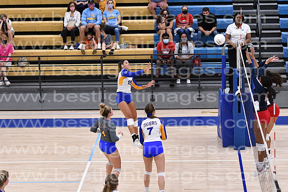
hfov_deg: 16.1
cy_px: 111
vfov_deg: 10.8
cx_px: 133
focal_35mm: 127
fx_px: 1016
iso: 6400
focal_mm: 70
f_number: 3.2
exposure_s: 1/1000
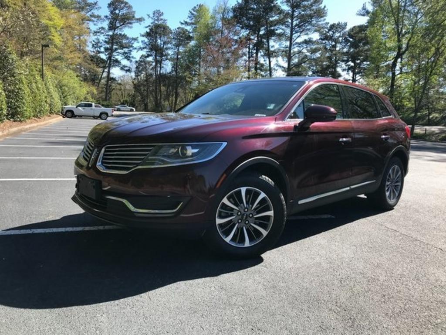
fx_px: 361
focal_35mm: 28
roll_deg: -2.4
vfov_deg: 49.7
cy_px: 168
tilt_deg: -5.5
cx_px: 223
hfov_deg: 63.4
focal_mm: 3.99
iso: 20
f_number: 1.8
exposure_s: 1/863
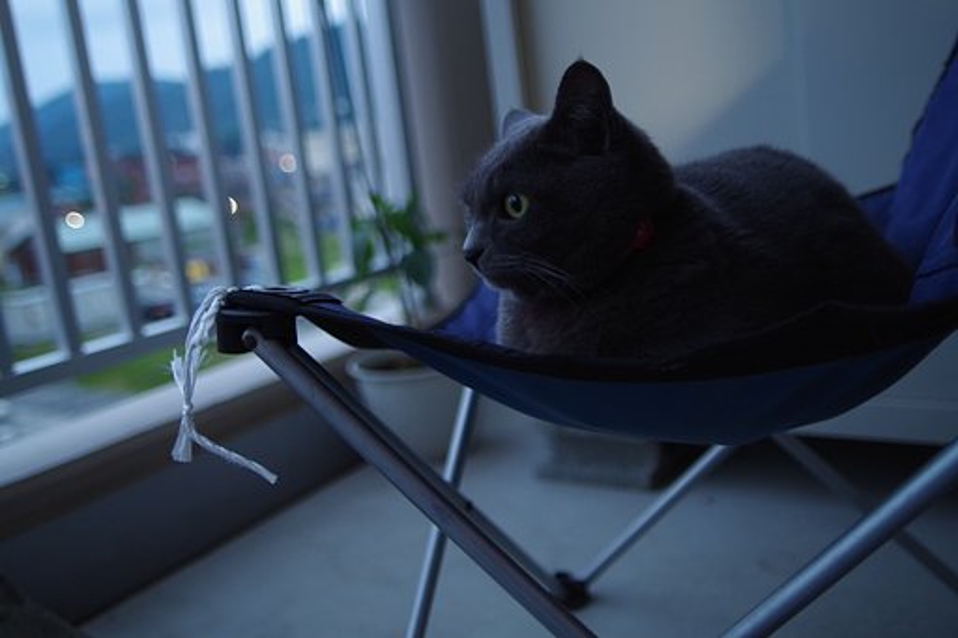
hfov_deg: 61.9
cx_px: 479
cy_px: 319
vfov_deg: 43.6
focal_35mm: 30
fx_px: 798
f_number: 1.7
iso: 800
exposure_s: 1/40
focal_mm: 20
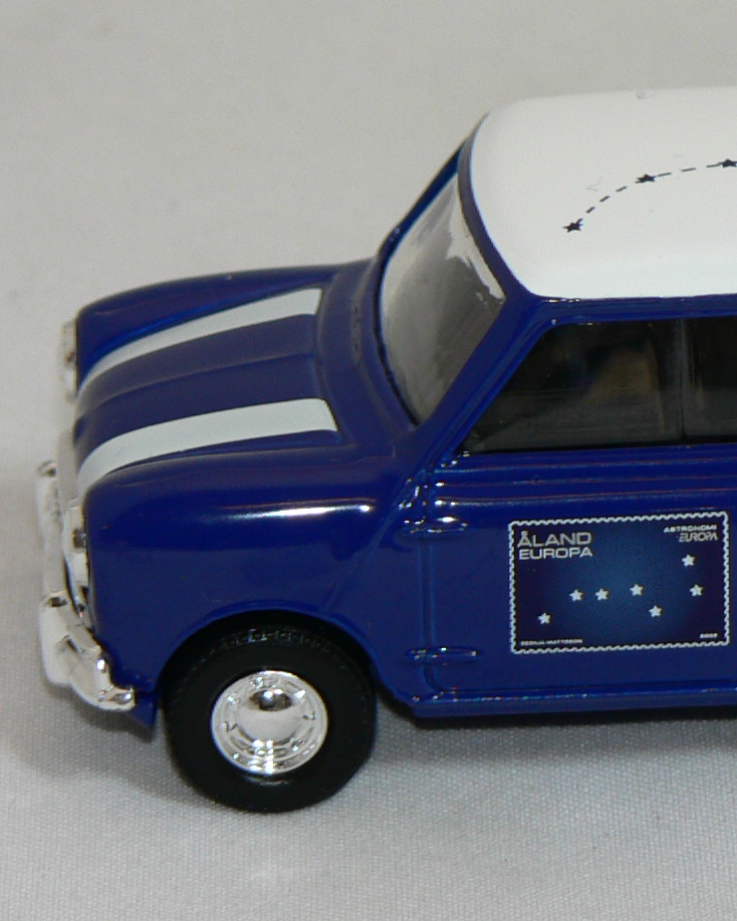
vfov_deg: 6.0
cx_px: 710
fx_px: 8837
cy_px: 456
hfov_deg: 4.8
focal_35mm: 324
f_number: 3.2
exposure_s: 1/60
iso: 80
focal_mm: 19.9
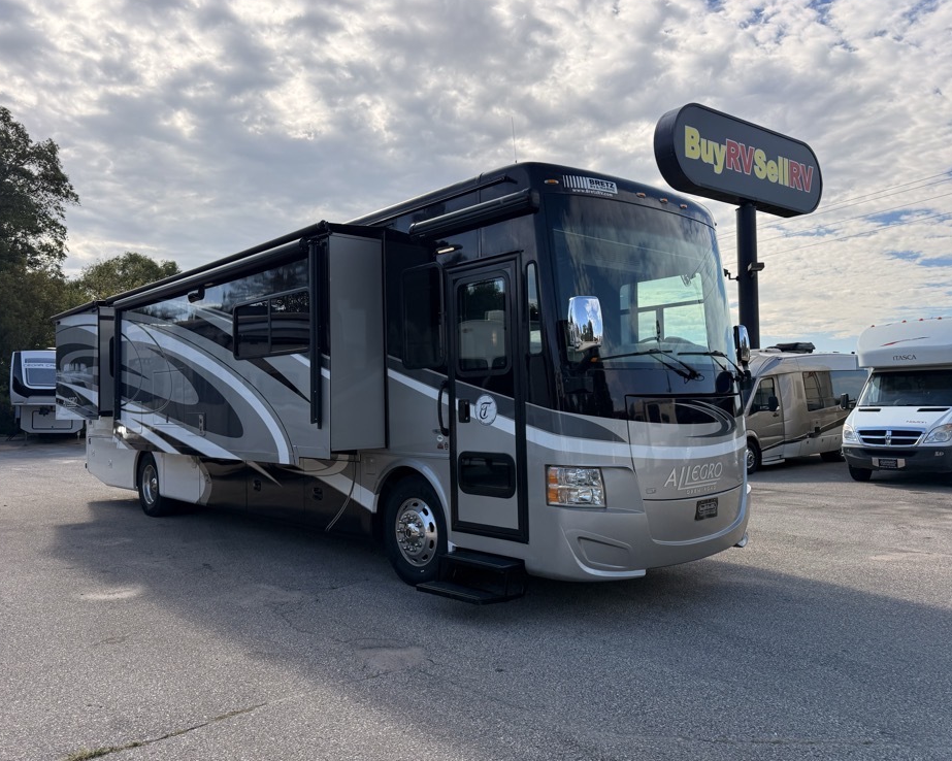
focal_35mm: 26
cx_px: 447
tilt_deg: +2.5
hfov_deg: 66.0
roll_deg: -0.2
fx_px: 732
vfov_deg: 54.9
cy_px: 366
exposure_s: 1/5714
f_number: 1.78
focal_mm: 6.76
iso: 100
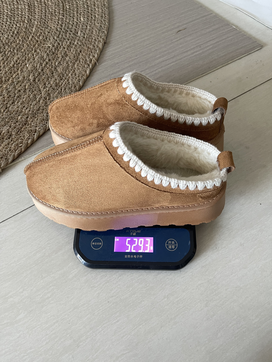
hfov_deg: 54.9
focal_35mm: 25
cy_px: 181
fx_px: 262
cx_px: 136
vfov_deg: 69.4
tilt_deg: -57.8
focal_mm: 5.1
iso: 250
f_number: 1.6
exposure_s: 1/60
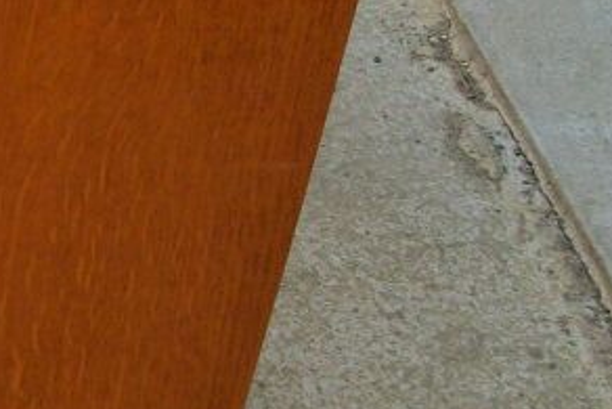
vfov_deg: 9.4
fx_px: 2483
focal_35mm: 146
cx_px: -513
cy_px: 159
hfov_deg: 12.7
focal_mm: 5.7
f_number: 2.9
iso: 80
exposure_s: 1/200
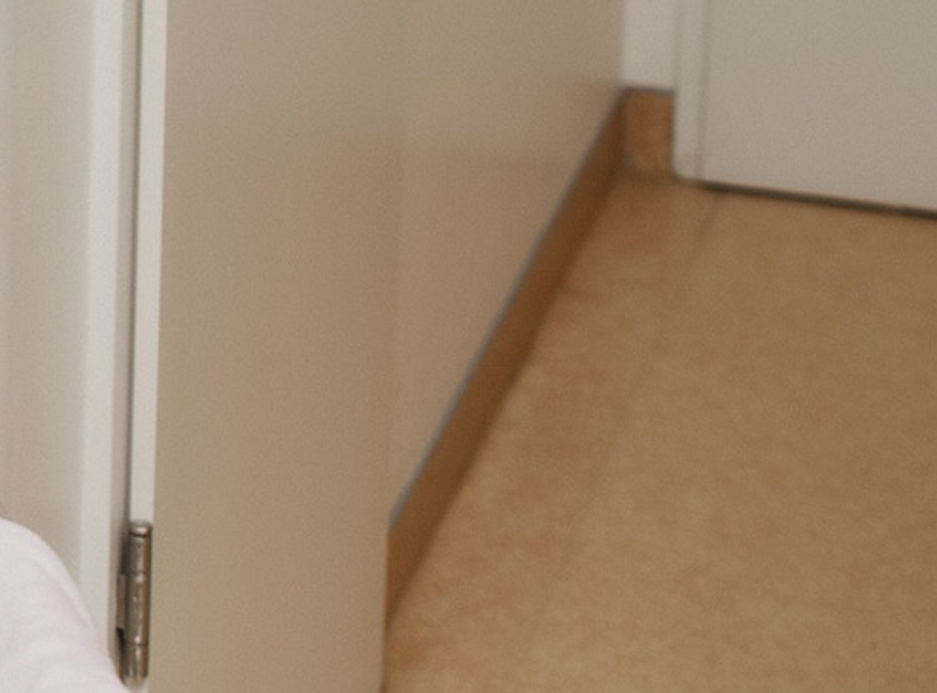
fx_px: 3960
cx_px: -852
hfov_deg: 12.2
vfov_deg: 9.6
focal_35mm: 147
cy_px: -453
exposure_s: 1/160
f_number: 3.2
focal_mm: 24
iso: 125
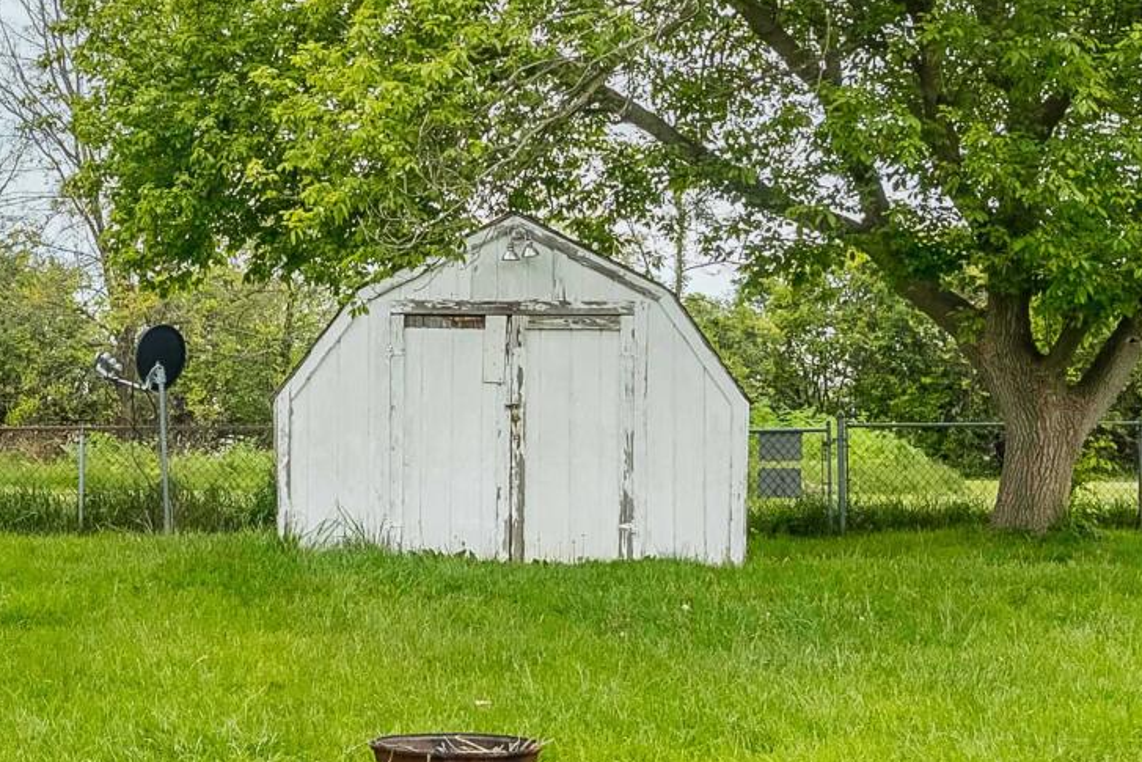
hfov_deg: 29.6
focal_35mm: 66
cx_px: 185
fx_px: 2094
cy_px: 430
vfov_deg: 20.6
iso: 500
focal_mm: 16
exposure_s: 1/800
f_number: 8
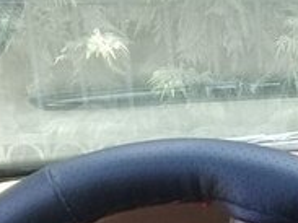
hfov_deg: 16.2
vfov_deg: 12.3
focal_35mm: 112
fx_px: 964
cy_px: 383
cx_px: 433
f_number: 2.2
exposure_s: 1/140
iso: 50
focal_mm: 3.3
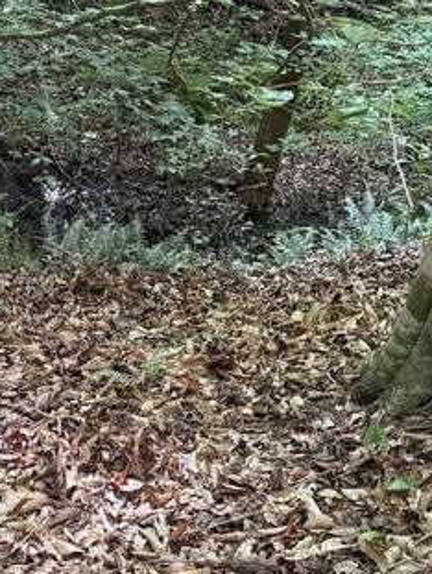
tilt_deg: -39.5
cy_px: 382
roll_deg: +2.9
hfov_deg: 19.4
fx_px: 1229
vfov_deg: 26.2
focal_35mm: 74
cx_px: 7
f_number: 1.78
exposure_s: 1/60
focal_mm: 6.76
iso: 320
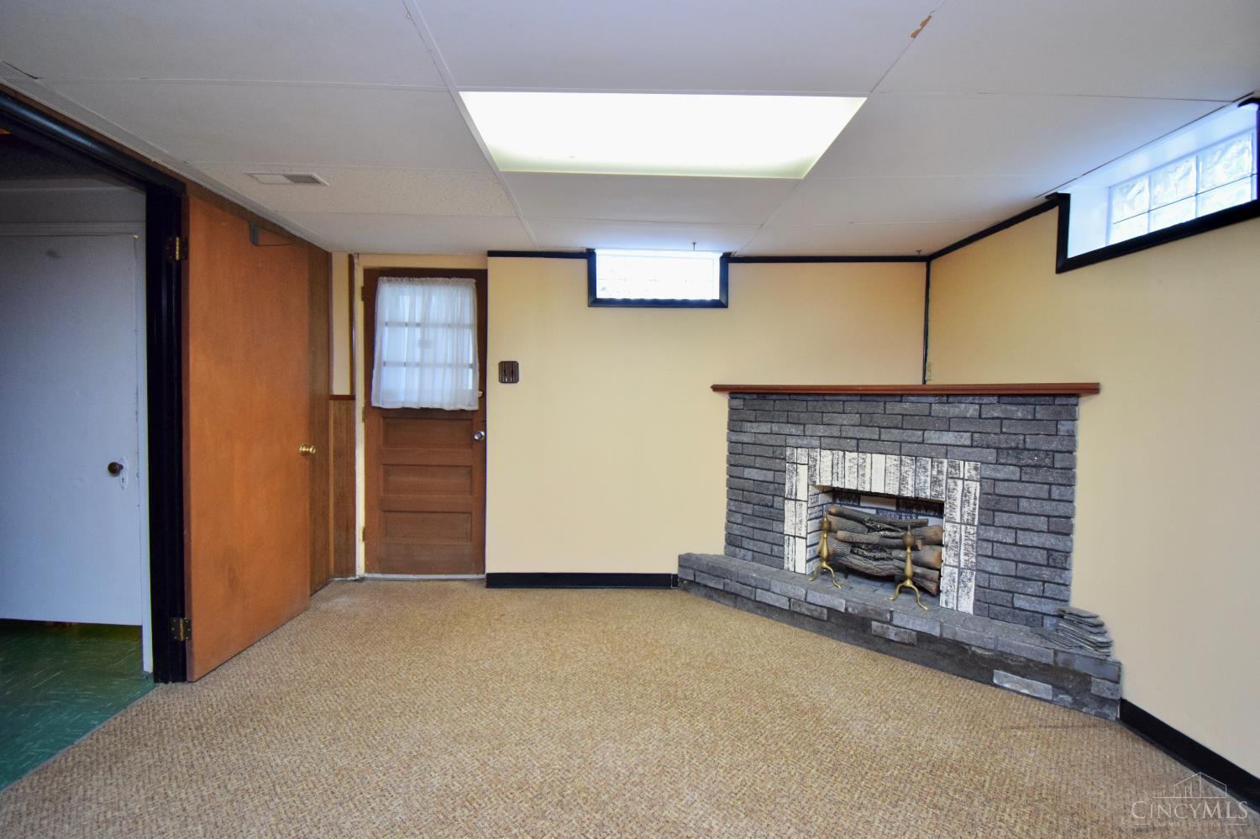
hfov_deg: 100.4
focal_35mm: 15
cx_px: 630
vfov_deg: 77.3
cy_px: 420
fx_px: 525
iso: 1400
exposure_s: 1/60
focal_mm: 10
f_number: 4.5
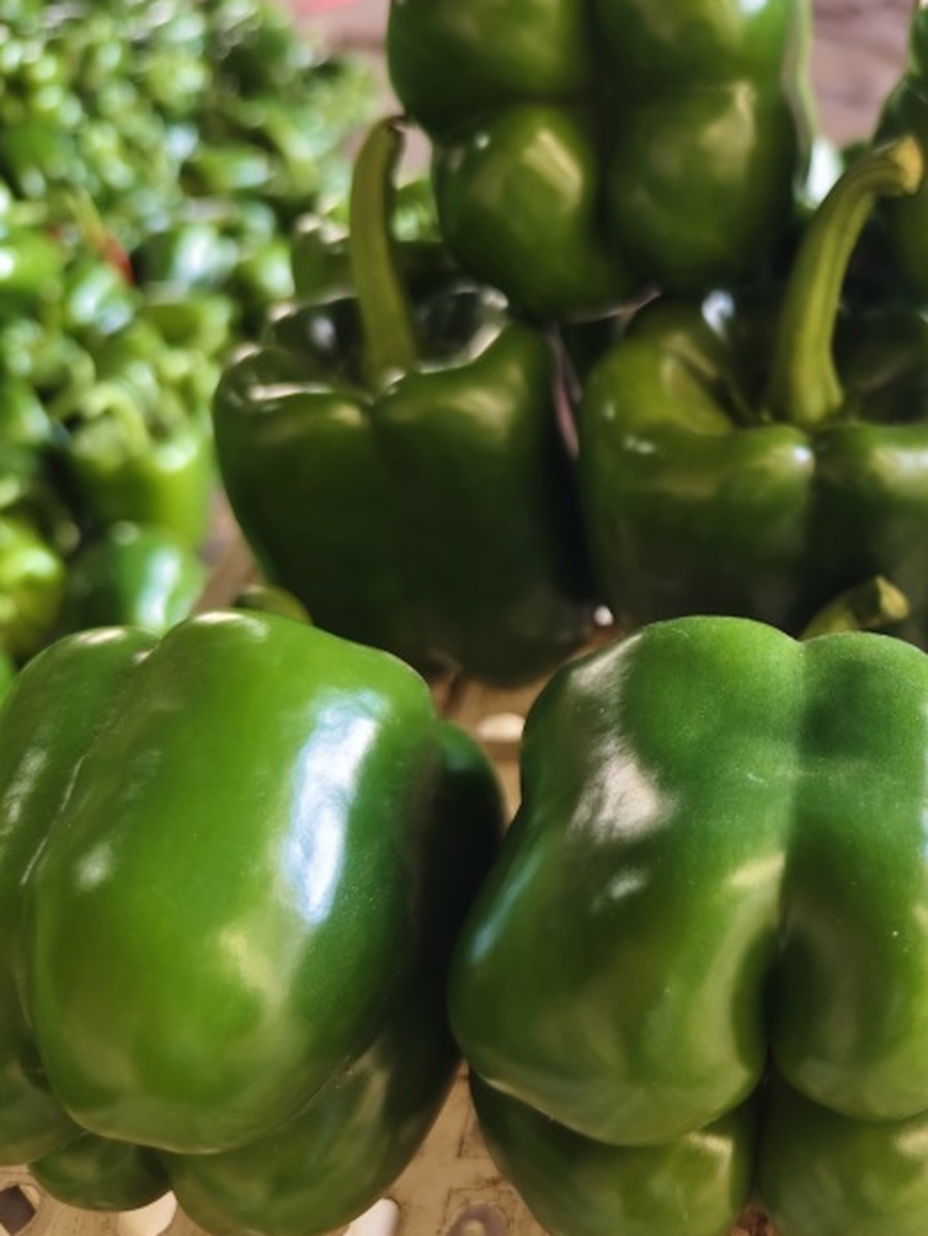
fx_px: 1215
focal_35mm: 34
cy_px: 653
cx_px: 784
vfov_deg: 53.9
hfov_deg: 39.6
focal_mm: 8.67
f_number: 1.75
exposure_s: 1/50
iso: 357
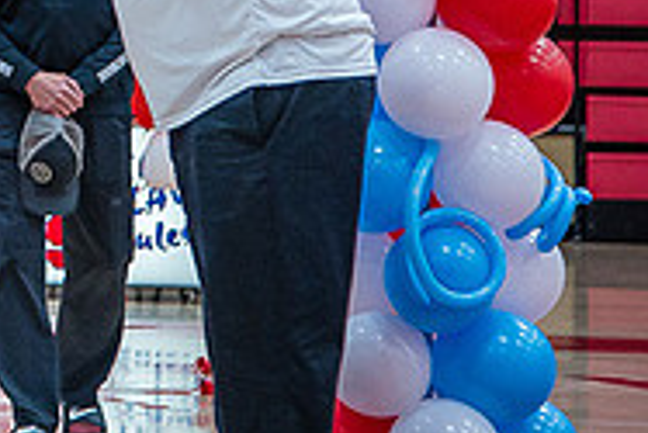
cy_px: -125
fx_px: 4792
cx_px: -170
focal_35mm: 266
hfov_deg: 7.7
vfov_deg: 5.1
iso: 2000
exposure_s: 1/320
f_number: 4
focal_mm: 86
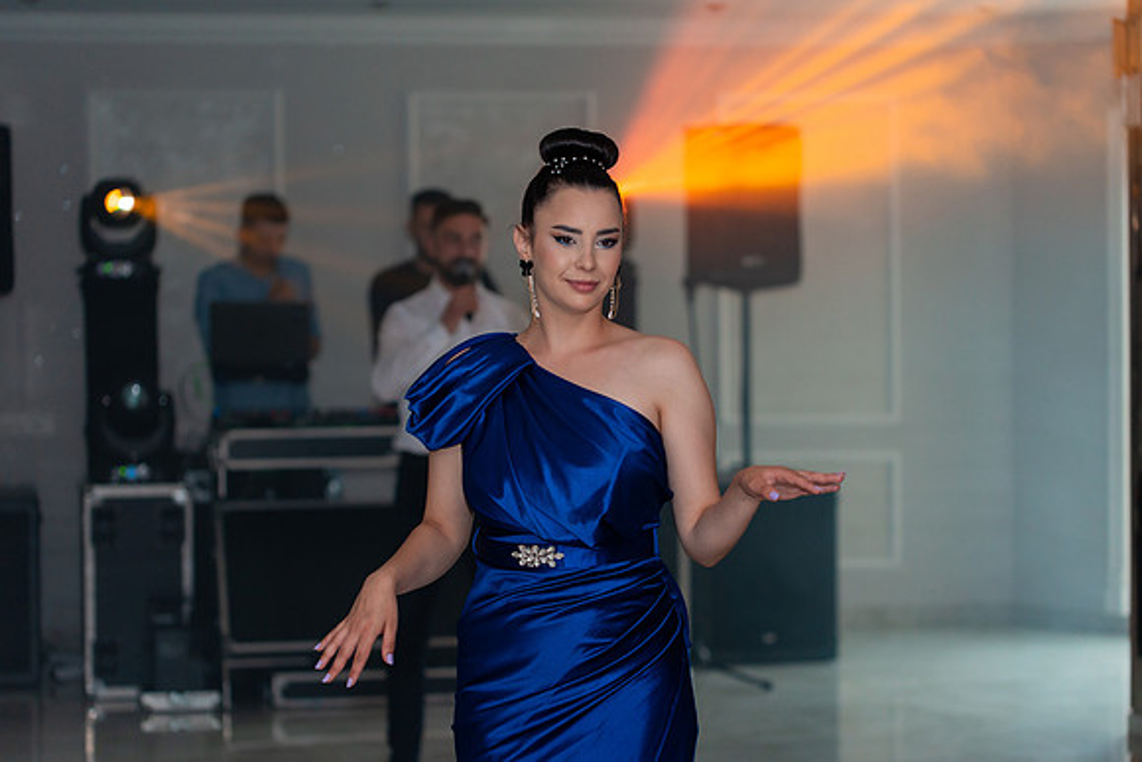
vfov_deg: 14.7
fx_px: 2961
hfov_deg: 21.8
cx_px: 571
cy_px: 381
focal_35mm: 93
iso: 1600
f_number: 3.2
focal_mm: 90
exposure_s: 1/200
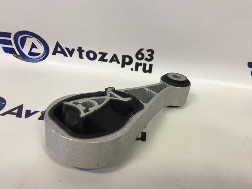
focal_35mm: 29
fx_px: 211
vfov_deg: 48.2
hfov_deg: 61.7
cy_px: 94
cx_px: 126
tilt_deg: -31.2
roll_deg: -6.4
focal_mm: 4.15
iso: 100
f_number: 2.2
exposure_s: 1/33
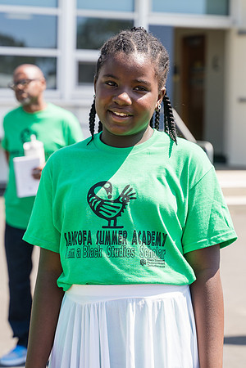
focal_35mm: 113
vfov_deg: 18.2
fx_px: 1153
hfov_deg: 12.2
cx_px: 102
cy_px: 184
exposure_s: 1/500
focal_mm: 75
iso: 100
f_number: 4
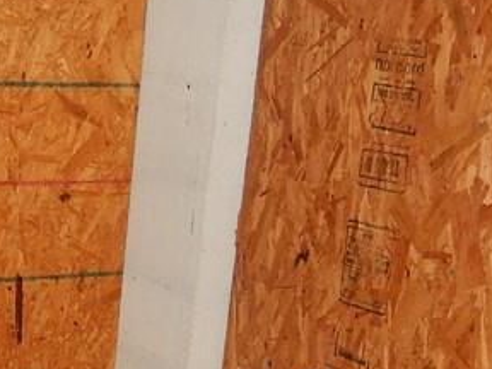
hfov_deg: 21.0
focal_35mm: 89
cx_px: -36
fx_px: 1265
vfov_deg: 16.1
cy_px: 413
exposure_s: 1/30
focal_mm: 4.5
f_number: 3.4
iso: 200
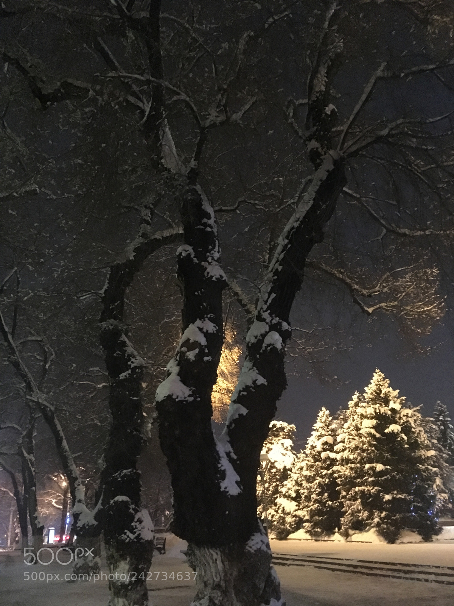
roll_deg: +2.5
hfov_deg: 48.2
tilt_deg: +22.7
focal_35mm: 29
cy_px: 303
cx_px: 227
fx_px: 507
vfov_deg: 61.7
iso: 1000
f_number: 2.2
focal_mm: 4.15
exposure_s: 1/17
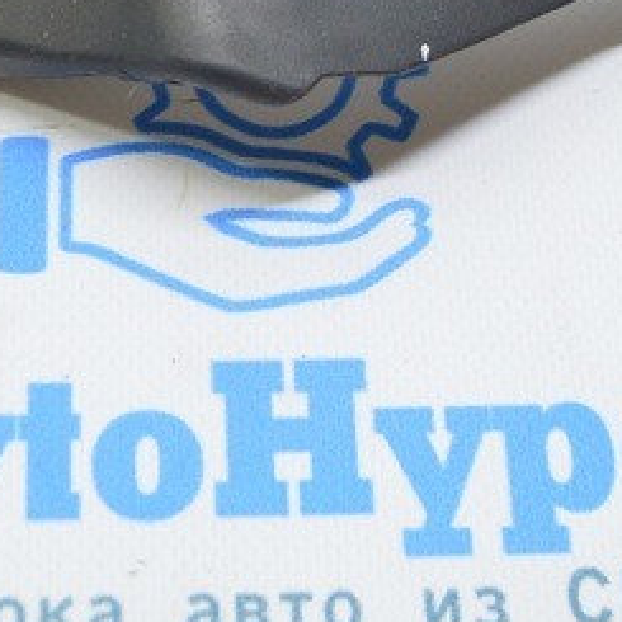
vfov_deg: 17.4
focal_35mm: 96
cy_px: -105
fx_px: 1952
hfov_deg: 18.0
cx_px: 168
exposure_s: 1/50
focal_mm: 18
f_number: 3.5
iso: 400
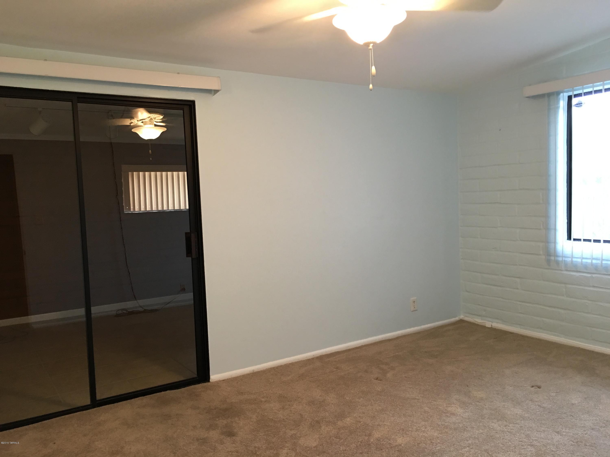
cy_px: 228
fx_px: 511
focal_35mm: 29
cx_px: 305
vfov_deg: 48.2
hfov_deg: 61.7
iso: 64
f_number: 2.2
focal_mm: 4.15
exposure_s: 1/15
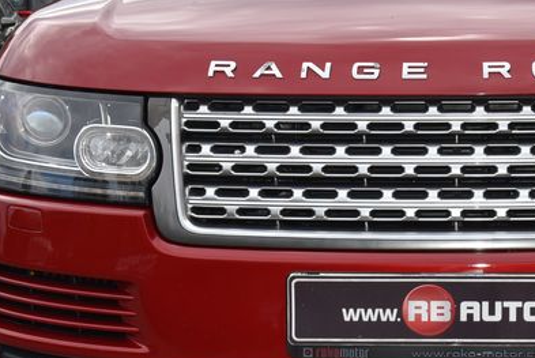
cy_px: 180
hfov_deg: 20.2
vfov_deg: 13.9
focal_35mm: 99
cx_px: 487
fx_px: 1473
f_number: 13
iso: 500
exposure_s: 1/200
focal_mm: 38
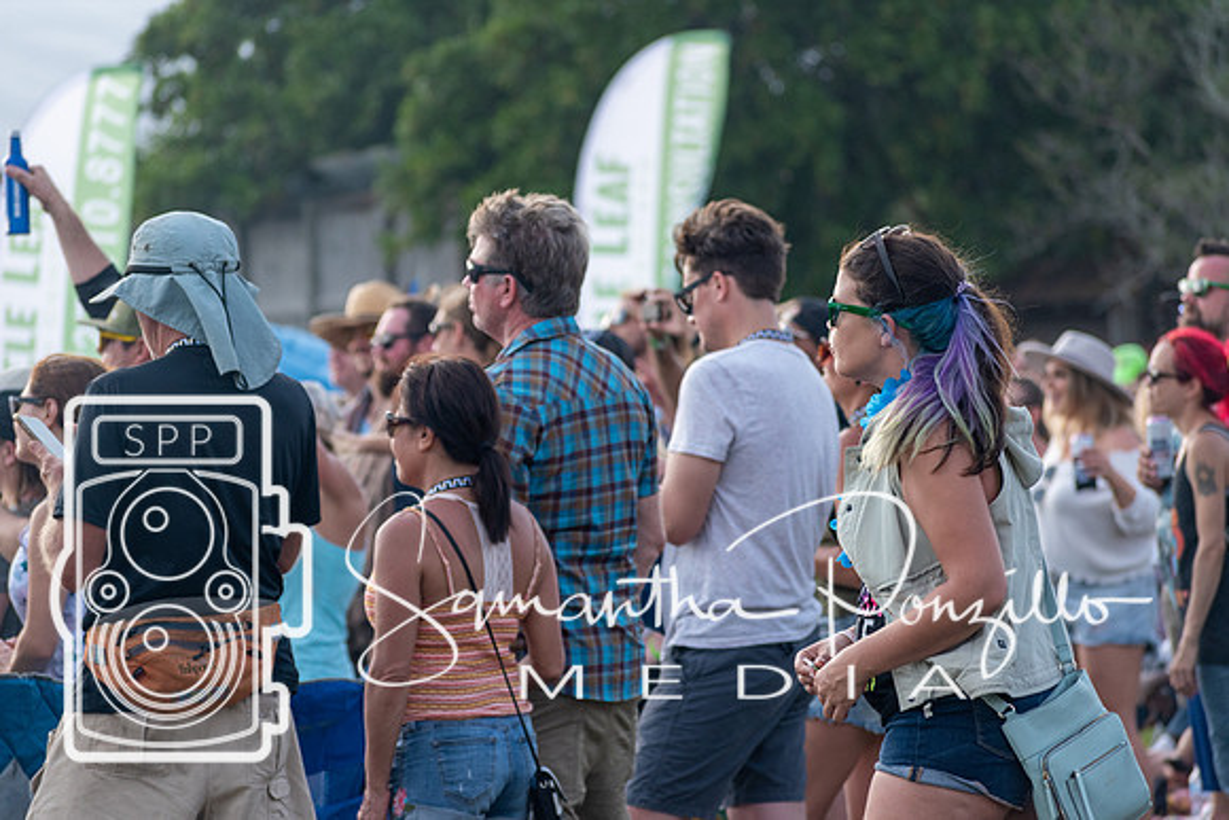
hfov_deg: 8.1
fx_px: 8707
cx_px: 614
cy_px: 410
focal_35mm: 255
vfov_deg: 5.4
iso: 400
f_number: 5
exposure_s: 1/1000
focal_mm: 170
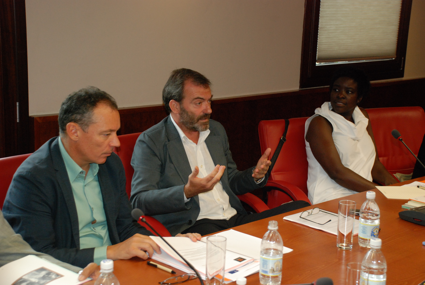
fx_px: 709
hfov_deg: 33.4
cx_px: 212
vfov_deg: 22.7
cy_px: 142
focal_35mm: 60
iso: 800
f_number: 5.6
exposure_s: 1/100
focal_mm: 40
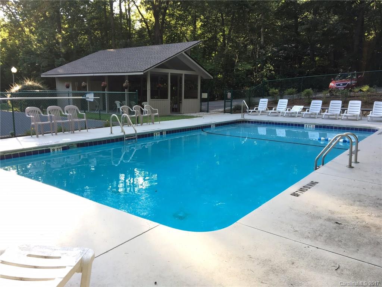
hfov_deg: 61.7
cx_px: 191
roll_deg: -0.8
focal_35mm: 29
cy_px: 144
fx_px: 320
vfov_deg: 48.2
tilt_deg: -9.8
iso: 32
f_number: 2.2
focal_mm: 4.15
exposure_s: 1/120
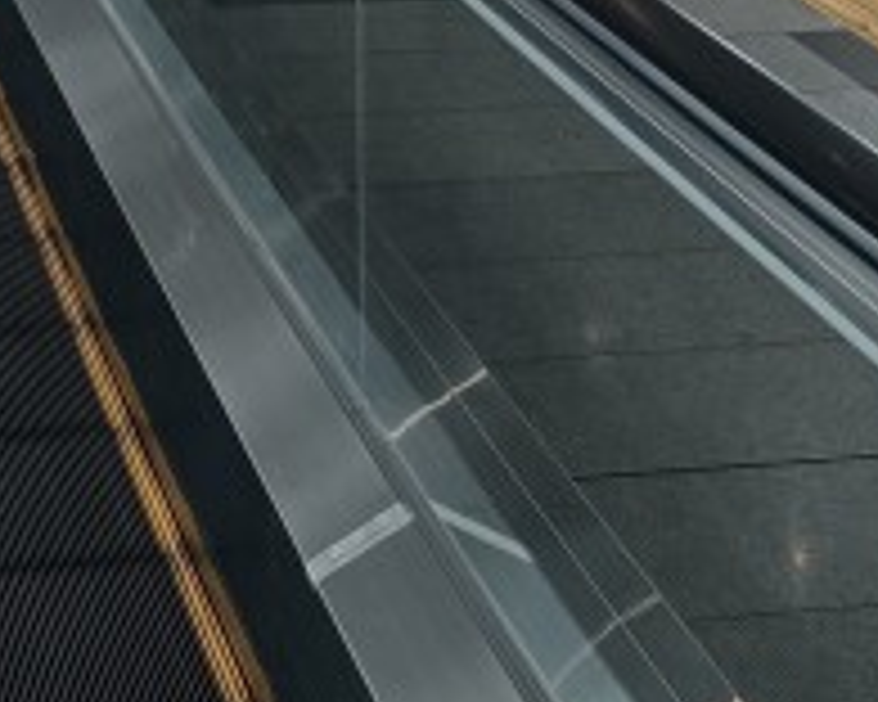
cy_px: -724
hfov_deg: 15.6
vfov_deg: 11.3
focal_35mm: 123
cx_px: 225
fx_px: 3196
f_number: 1.65
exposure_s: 1/100
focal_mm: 6.14
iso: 143
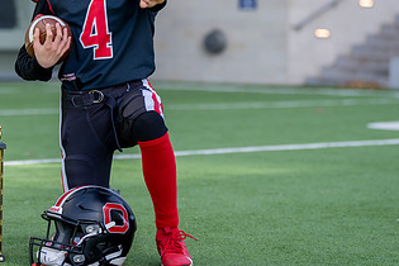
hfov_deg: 11.2
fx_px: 2028
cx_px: 100
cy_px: 58
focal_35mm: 183
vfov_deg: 7.5
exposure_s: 1/500
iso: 100
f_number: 2.8
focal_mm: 97
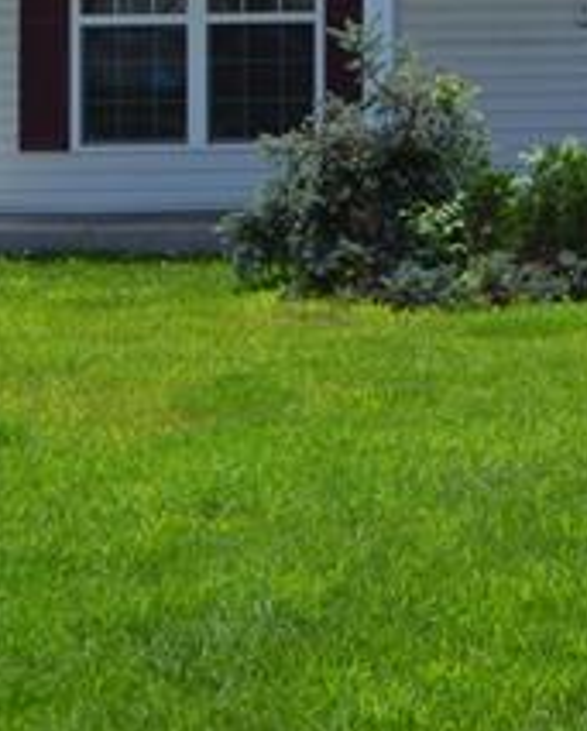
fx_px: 2795
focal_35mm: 129
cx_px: 1421
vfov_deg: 14.5
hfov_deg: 10.3
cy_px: -134
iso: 100
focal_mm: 18
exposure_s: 1/250
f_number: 8
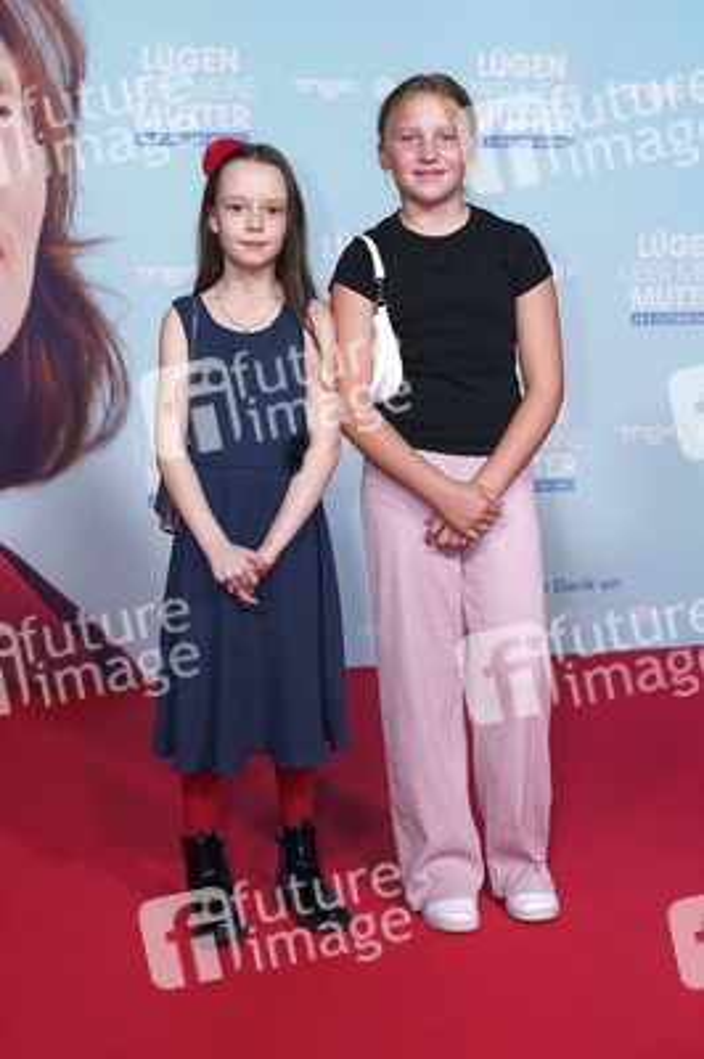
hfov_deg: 26.9
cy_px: 530
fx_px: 1469
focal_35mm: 50
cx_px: 352
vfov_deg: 39.6
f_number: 4.5
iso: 800
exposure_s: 1/200
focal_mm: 50
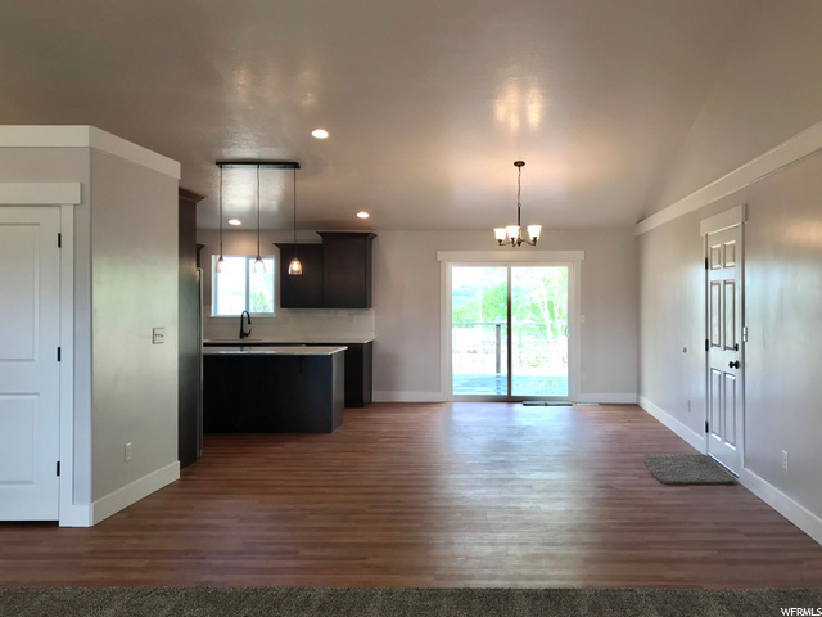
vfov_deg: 49.7
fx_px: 665
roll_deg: +0.2
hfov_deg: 63.4
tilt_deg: -1.1
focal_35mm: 28
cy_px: 308
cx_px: 411
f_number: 1.8
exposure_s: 1/60
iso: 25
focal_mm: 3.99
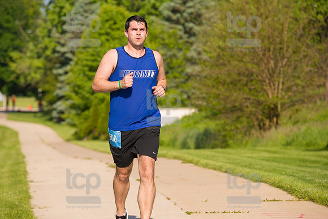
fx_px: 1686
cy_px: 110
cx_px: 164
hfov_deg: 11.1
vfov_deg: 7.4
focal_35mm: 185
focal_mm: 185
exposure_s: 1/2000
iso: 400
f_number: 5.6
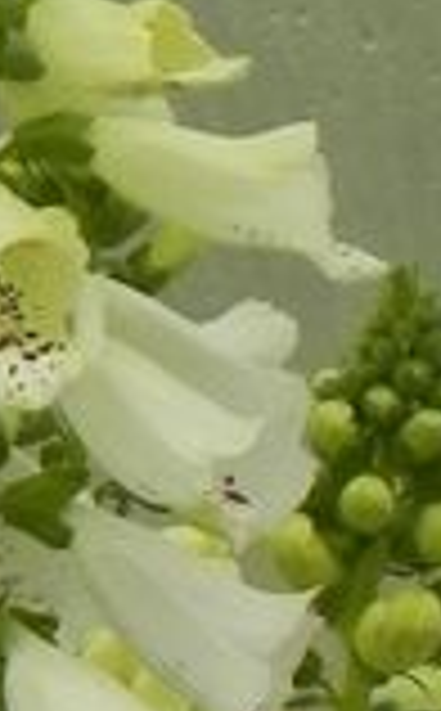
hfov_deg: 1.1
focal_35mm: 1141
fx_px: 22062
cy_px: 837
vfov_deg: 1.8
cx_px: -648
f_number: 5
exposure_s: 1/1000
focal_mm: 37.7
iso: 160
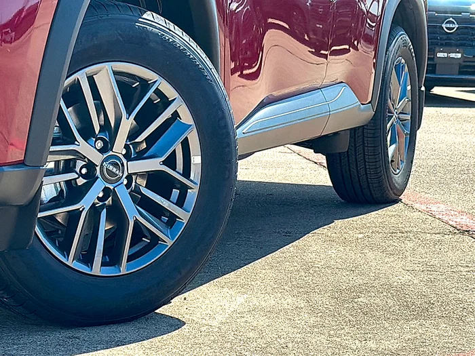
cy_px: 178
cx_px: 238
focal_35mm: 85
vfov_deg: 17.4
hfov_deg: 23.0
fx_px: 1166
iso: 100
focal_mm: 6.86
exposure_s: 1/4608
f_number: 1.78
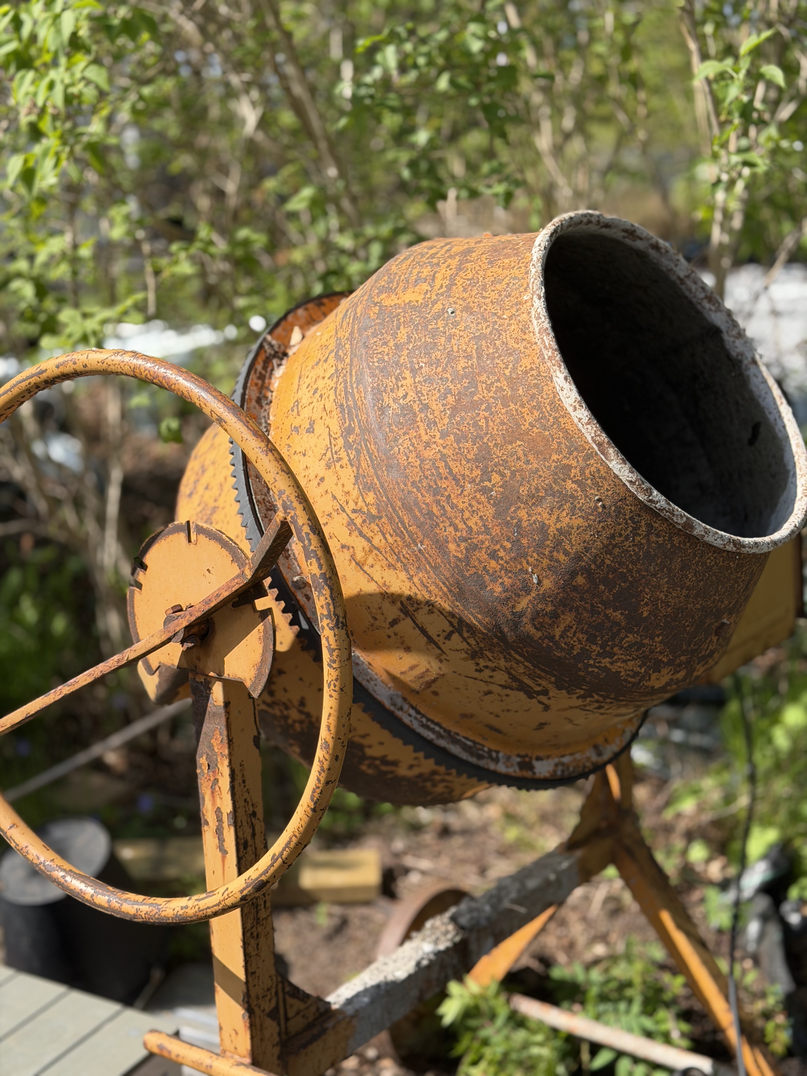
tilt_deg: -12.5
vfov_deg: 39.7
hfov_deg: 30.3
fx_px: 1492
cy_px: 538
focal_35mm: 48
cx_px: 404
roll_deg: -1.3
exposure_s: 1/2494
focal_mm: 6.76
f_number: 1.78
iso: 64
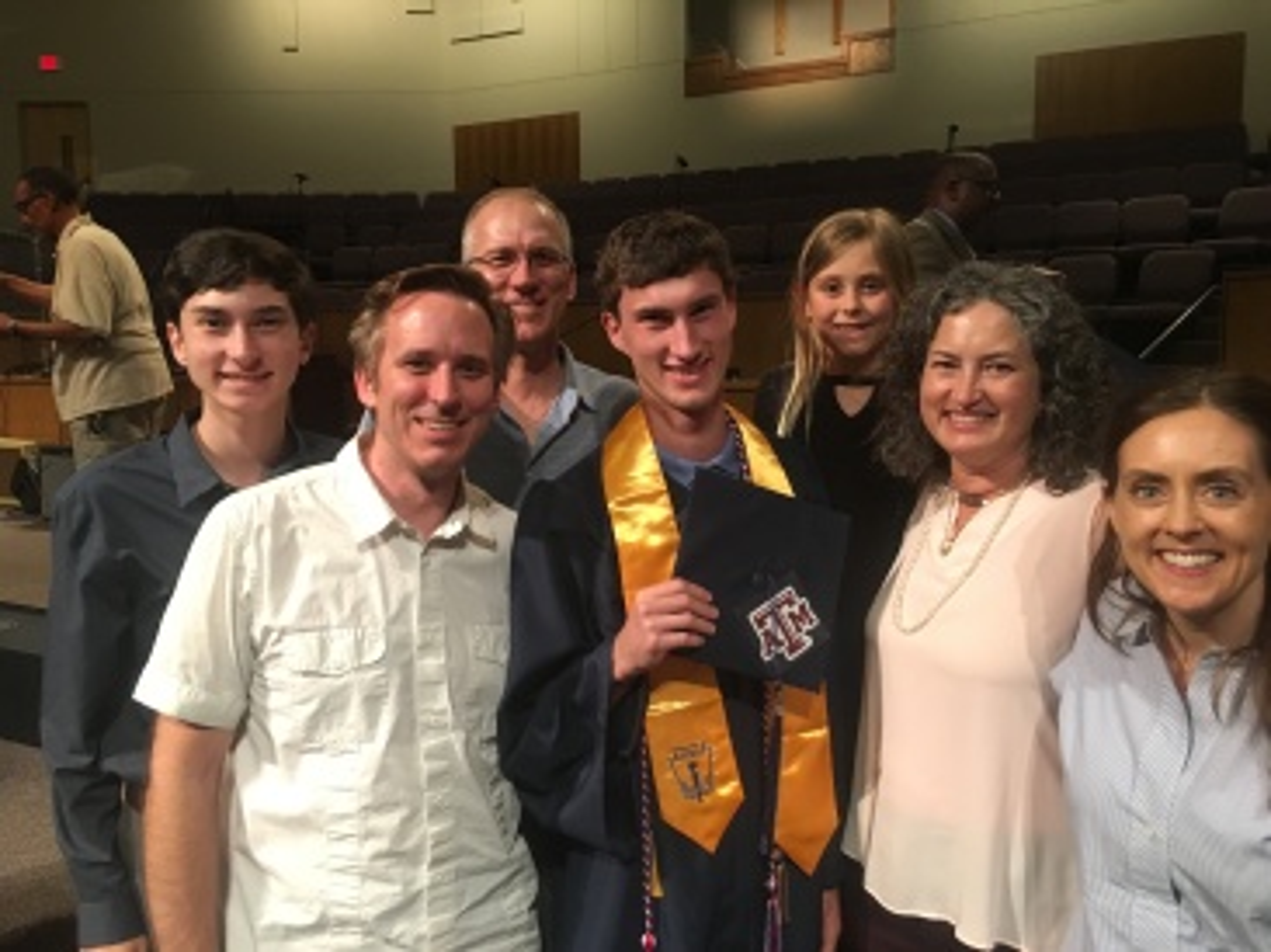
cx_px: 636
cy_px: 476
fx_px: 1064
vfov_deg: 48.2
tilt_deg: -7.0
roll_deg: +0.5
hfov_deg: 61.7
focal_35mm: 29
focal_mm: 4.15
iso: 160
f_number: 2.2
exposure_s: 1/30
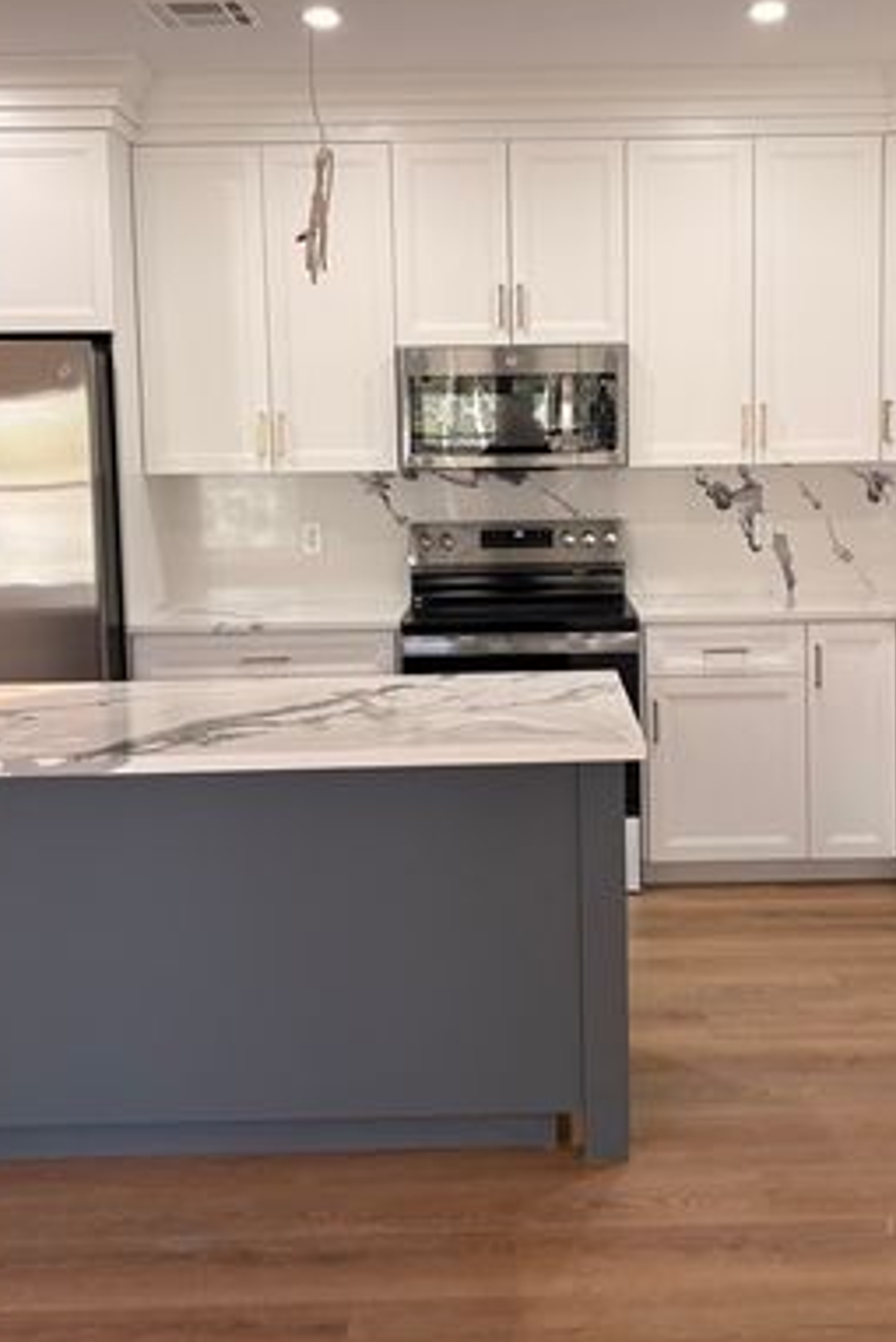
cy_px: 588
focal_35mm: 42
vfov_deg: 46.3
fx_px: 1566
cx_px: 548
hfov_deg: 31.8
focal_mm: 5.96
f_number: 1.6
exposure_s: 1/120
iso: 100
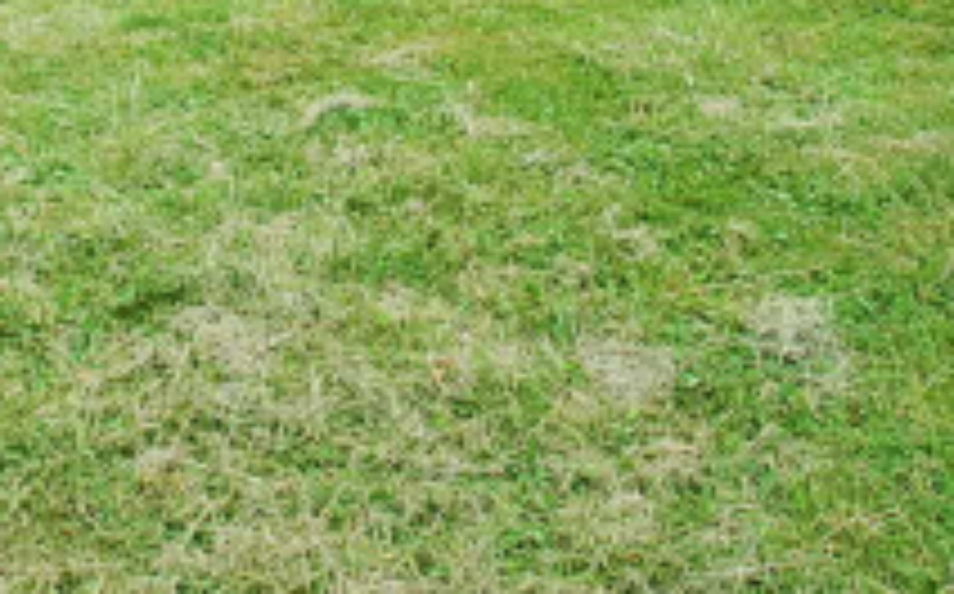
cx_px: 299
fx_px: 1402
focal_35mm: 54
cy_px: -436
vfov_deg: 19.0
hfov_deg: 37.1
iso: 140
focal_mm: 10
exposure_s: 1/125
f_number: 5.6
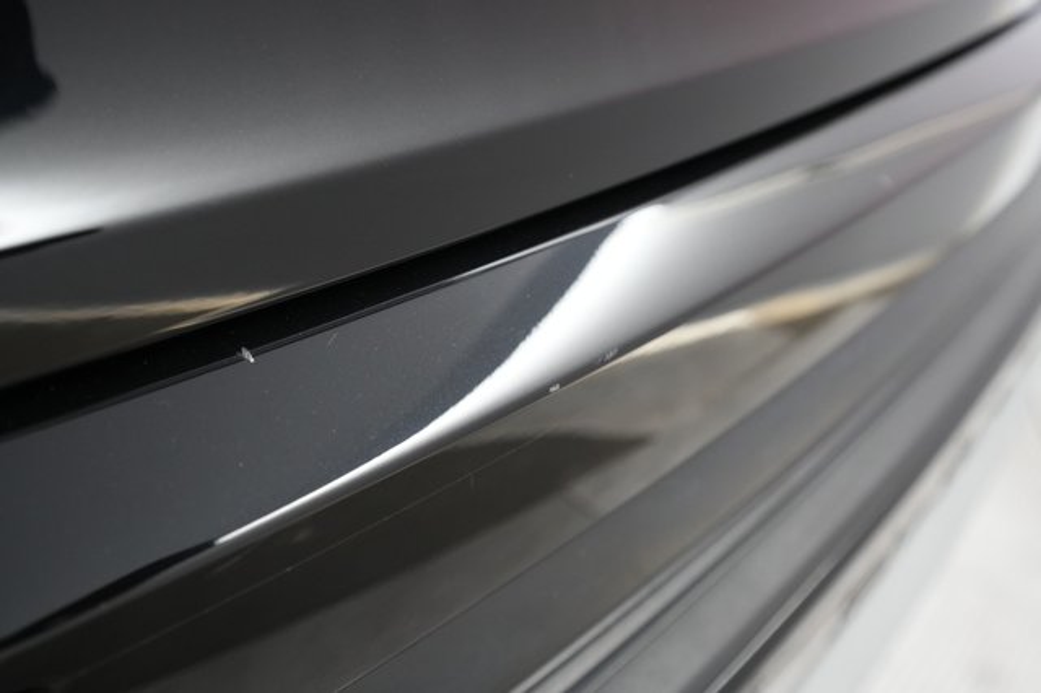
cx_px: 520
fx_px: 809
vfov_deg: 46.4
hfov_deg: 65.5
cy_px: 346
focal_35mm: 28
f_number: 4.5
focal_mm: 28
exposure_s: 1/100
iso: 4000
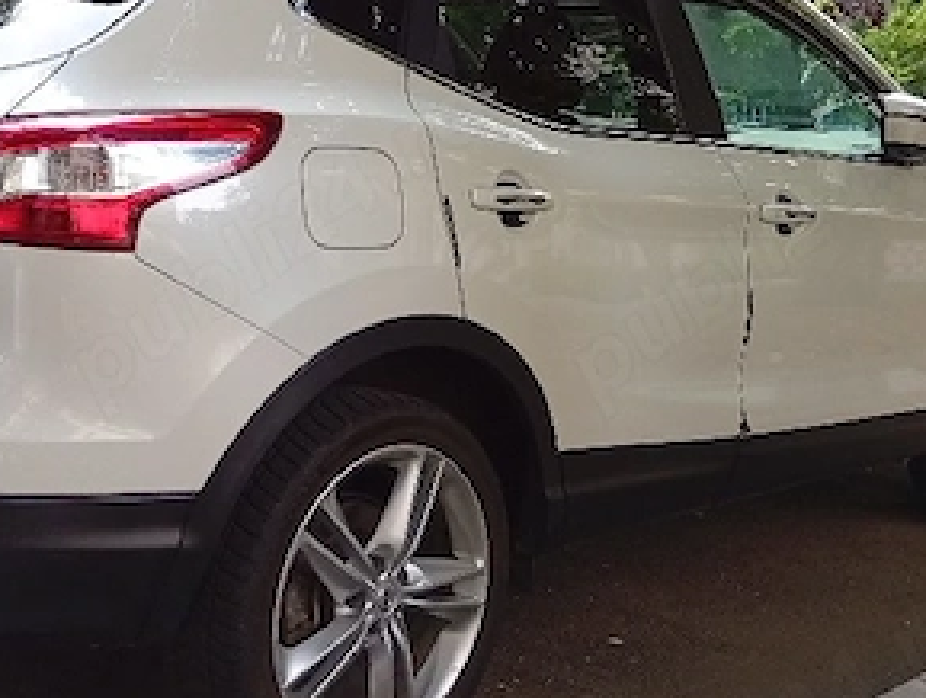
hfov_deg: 34.2
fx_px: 1501
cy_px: 259
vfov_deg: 26.1
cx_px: 407
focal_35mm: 56
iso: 82
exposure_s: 1/50.3
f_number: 1.8
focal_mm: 3.84
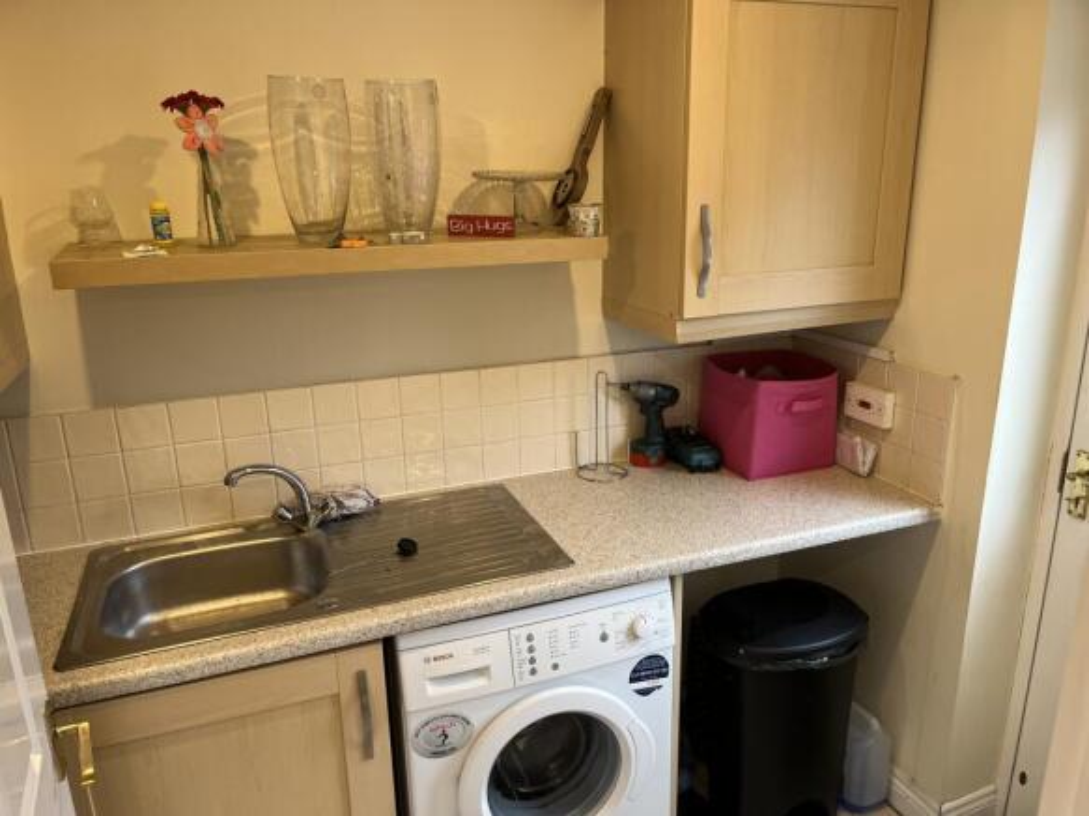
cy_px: 408
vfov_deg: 53.0
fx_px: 818
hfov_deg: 67.3
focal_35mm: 26
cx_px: 544
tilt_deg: -16.4
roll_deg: +1.3
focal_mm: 5.1
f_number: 1.6
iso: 100
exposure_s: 1/100
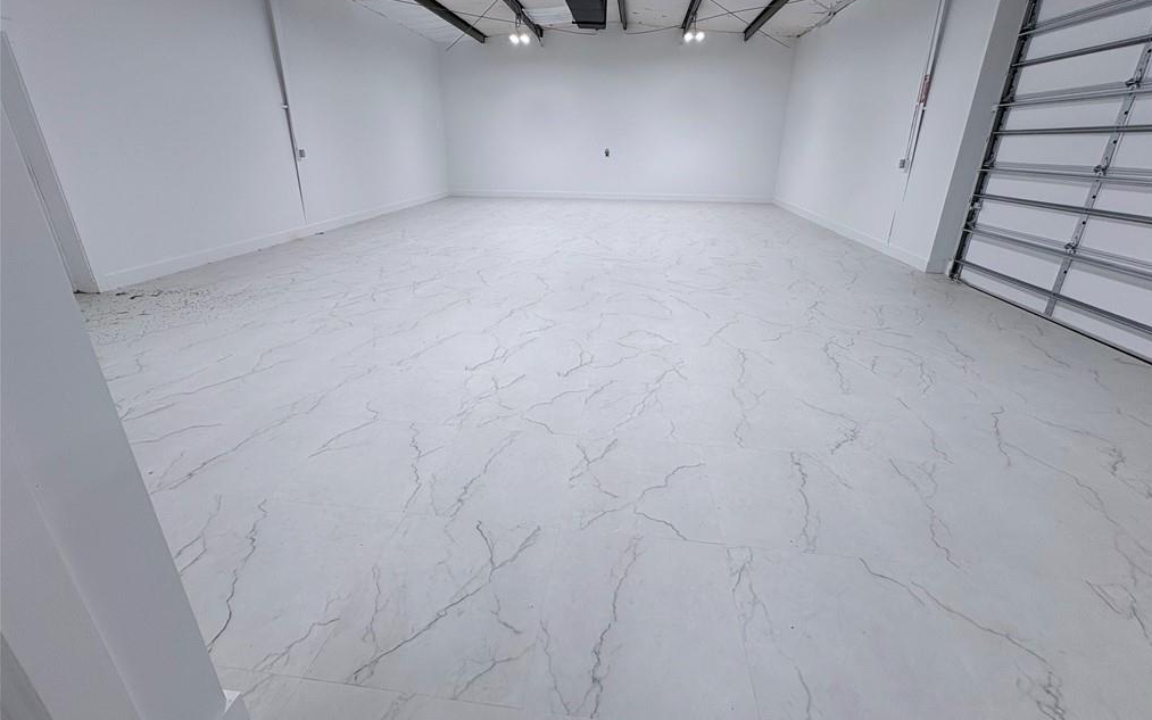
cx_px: 581
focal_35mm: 15
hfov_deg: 101.5
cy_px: 311
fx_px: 471
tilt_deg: -20.2
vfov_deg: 74.4
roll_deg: +0.1
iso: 40
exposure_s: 1/148
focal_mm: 2.22
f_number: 2.2
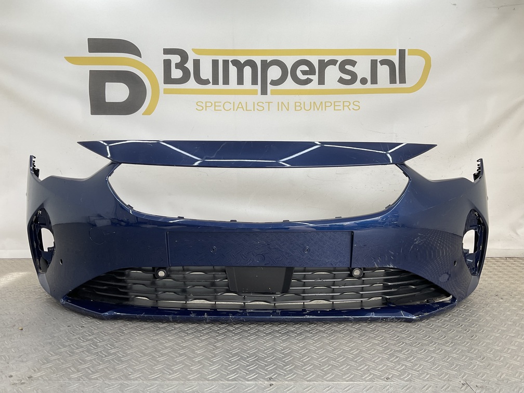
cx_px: 262
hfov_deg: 61.7
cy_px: 196
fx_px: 439
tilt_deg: -6.0
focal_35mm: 29
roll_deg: -1.0
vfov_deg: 48.2
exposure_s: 1/135
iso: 16
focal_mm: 3
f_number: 1.8
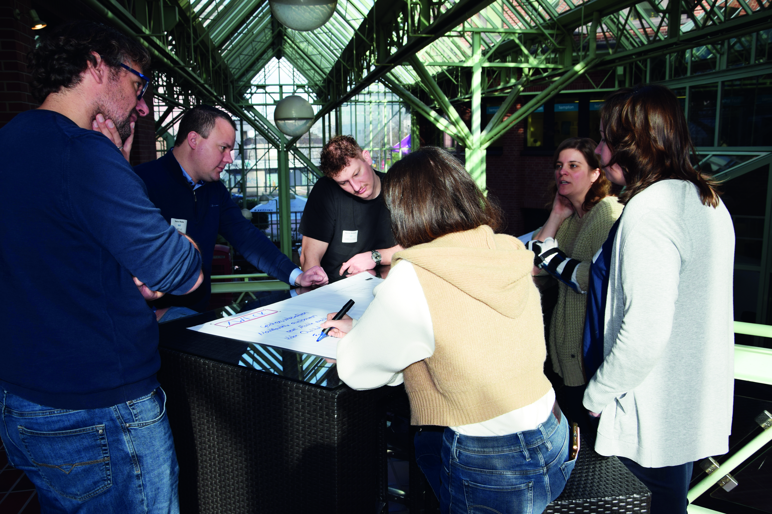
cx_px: 386
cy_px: 257
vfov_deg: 41.7
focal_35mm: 32
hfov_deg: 59.5
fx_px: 675
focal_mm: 21
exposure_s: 1/160
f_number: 6.3
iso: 100
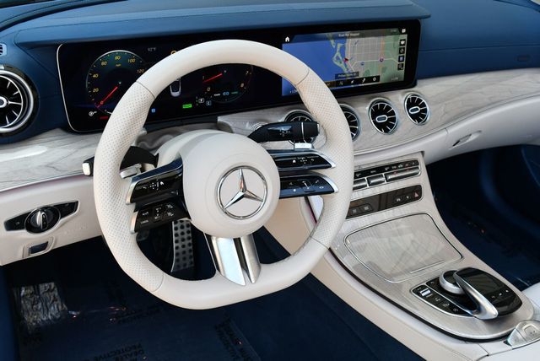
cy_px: 180
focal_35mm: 36
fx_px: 540
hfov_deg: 53.1
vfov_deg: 36.9
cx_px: 270
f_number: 5
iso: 400
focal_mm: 18
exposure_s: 1/250
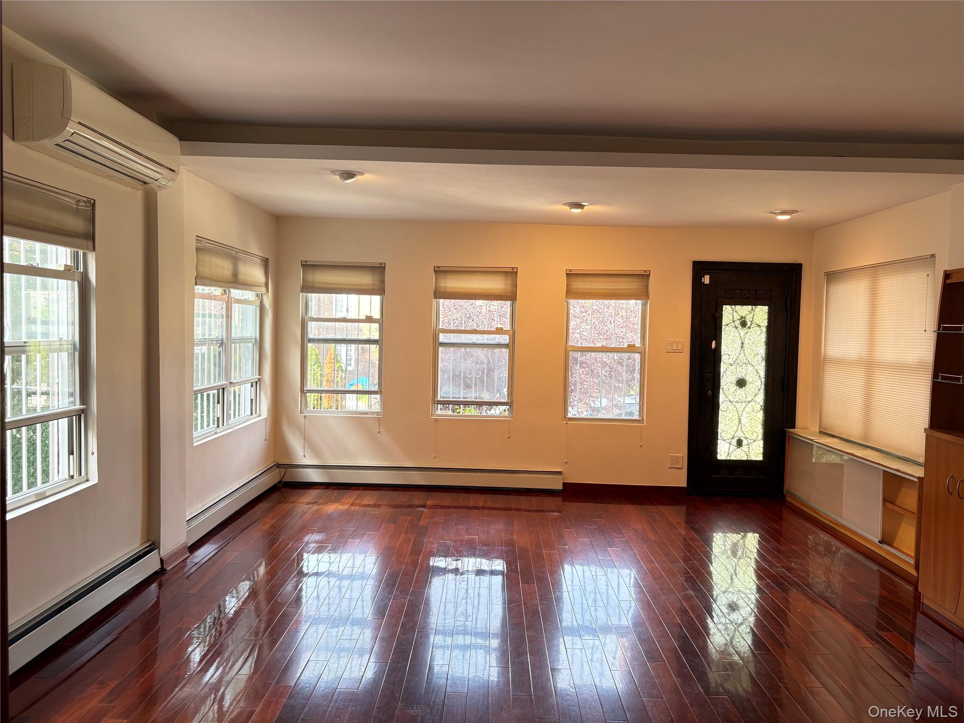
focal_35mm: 26
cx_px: 482
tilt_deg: -2.3
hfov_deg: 67.3
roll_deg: -0.3
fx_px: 724
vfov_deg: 53.1
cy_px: 362
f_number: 1.6
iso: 80
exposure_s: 1/60
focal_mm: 5.96
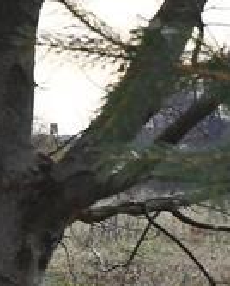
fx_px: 2743
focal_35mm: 323
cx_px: -944
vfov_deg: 6.0
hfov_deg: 4.2
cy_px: 190
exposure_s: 1/250
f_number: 7.1
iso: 100
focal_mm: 27
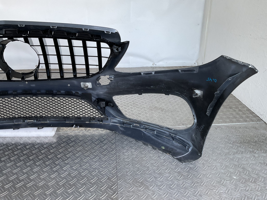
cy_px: 100
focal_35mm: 29
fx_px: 224
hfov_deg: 61.7
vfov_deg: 48.2
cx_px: 134
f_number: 1.8
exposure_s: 1/50
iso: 50
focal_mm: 3
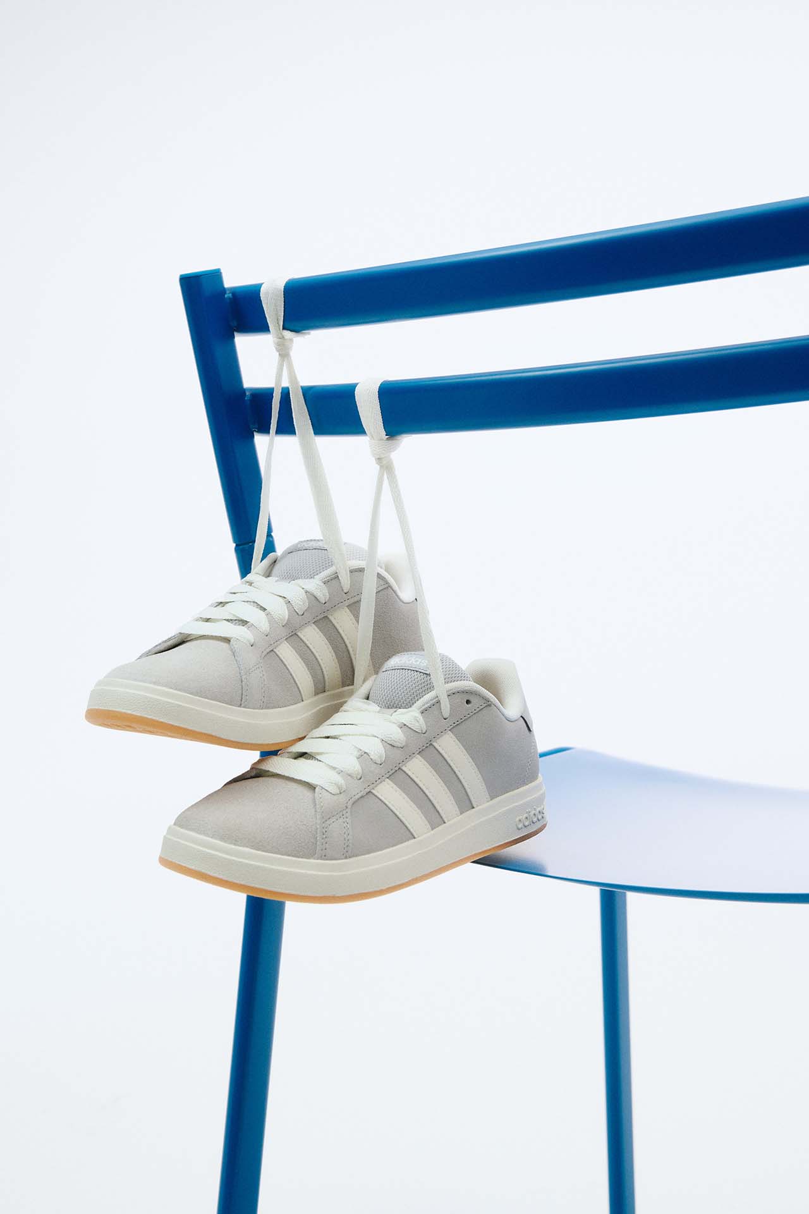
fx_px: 1685
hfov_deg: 27.0
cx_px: 404
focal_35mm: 50
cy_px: 607
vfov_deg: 39.6
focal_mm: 50
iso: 640
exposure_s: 1/320
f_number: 8
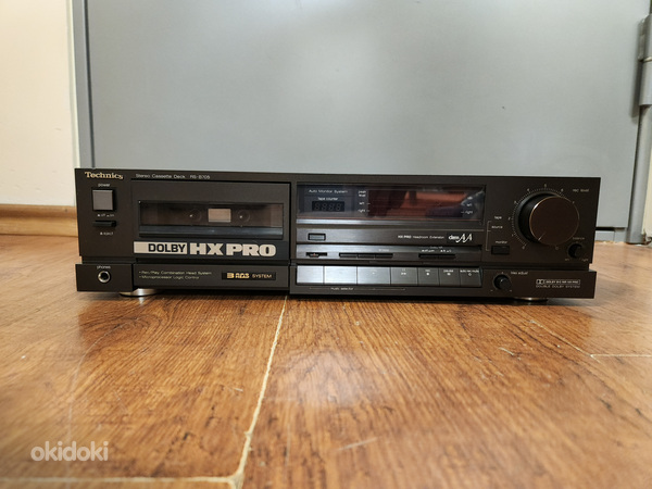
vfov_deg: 58.9
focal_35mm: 23
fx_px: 433
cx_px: 326
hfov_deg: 73.9
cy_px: 244
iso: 640
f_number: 1.8
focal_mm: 5.4
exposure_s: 1/50
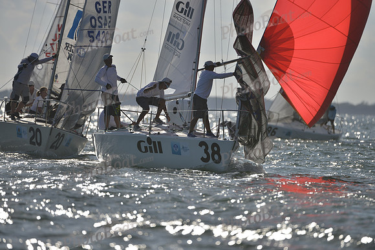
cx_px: 188
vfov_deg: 3.6
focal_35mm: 380
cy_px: 125
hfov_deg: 5.4
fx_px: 3959
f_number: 4
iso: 200
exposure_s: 1/6400
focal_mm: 380
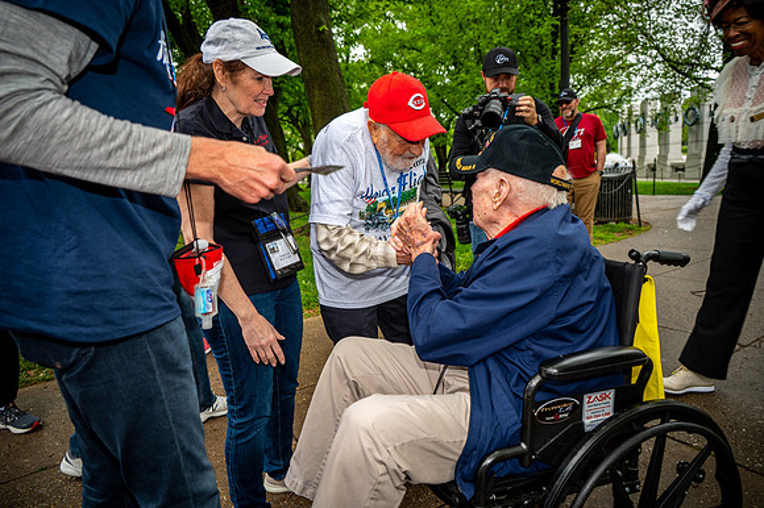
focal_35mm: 24
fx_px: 509
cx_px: 382
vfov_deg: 53.1
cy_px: 254
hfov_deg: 73.8
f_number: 4
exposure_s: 1/60
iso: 110
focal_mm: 24
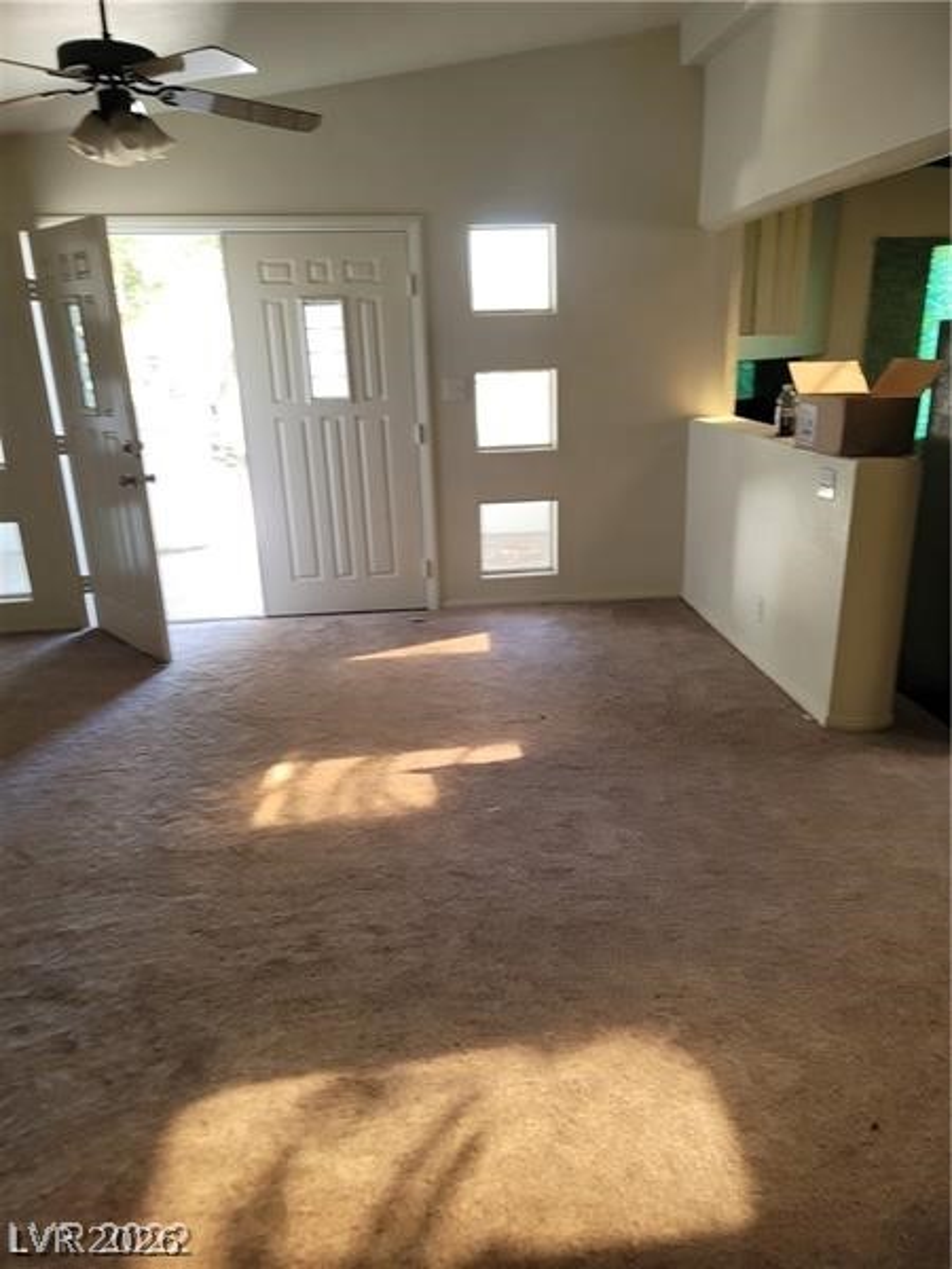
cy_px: 634
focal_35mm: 25
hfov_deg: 54.9
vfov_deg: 69.4
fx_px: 917
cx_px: 476
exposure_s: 1/120
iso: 200
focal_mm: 7
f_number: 1.8
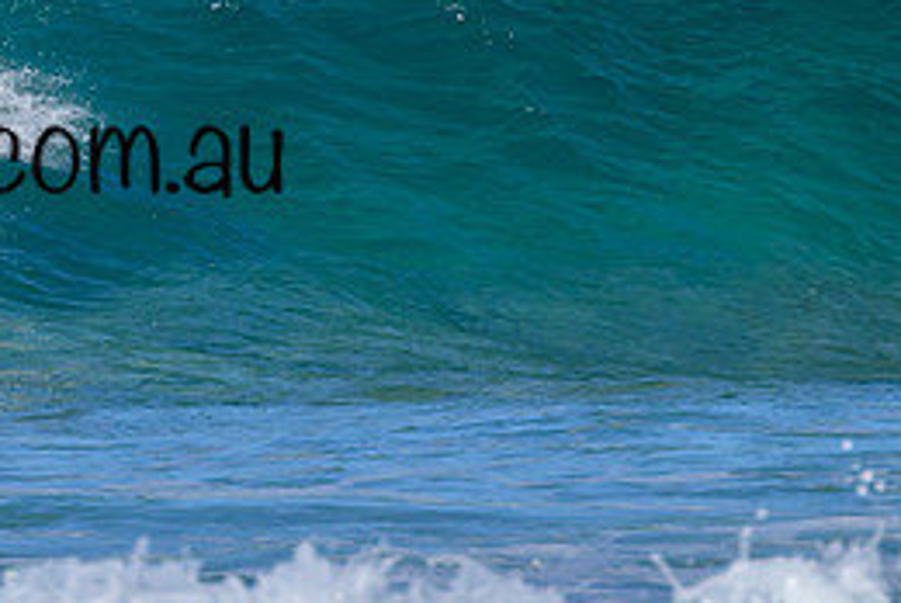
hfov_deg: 1.2
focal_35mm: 1715
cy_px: -45
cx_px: -157
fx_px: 42970
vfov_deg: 0.8
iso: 500
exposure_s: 1/2000
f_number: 8
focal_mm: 560
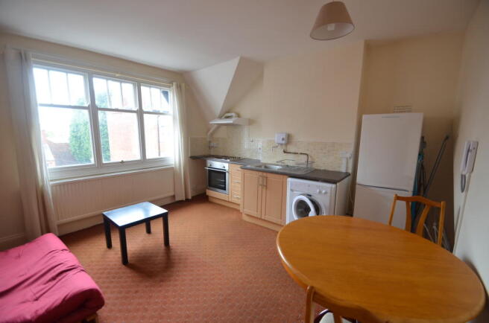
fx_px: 203
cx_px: 244
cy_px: 162
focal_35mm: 15
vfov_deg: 77.0
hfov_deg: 100.5
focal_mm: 10
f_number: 4
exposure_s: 1/60
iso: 720
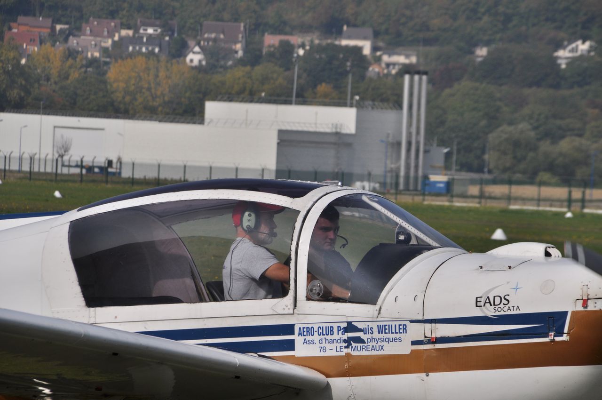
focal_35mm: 300
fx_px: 5010
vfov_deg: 4.6
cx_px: 301
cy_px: 200
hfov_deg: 6.9
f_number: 10
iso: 200
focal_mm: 200
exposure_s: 1/1250
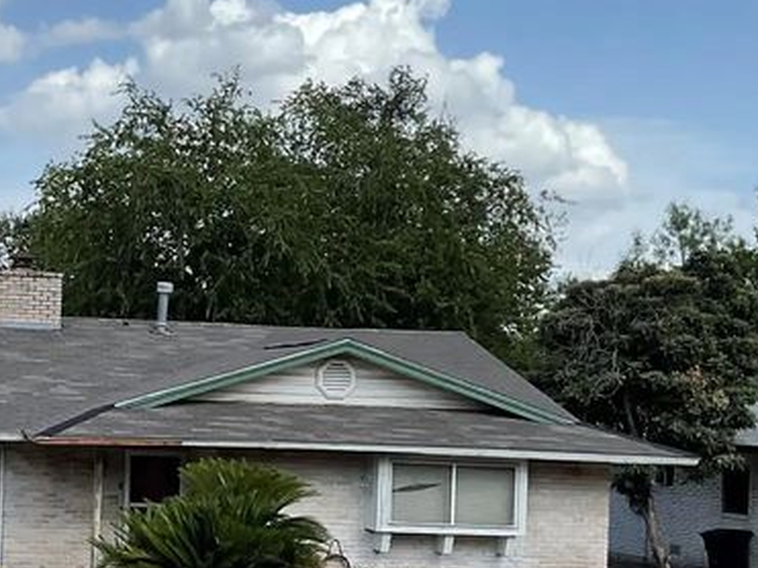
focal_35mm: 80
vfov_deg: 18.4
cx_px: -49
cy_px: 392
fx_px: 1751
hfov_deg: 23.1
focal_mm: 3
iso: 16
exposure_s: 1/1786
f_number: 1.8
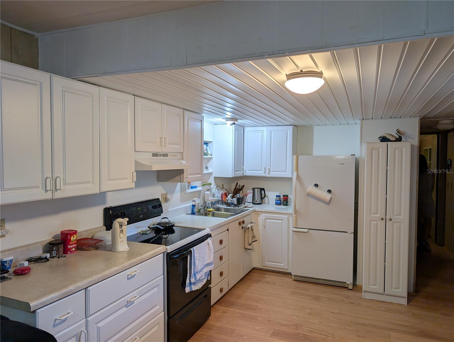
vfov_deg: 56.9
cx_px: 227
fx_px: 315
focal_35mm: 24
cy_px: 171
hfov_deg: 71.5
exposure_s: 1/60
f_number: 1.68
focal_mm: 6.9
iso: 46
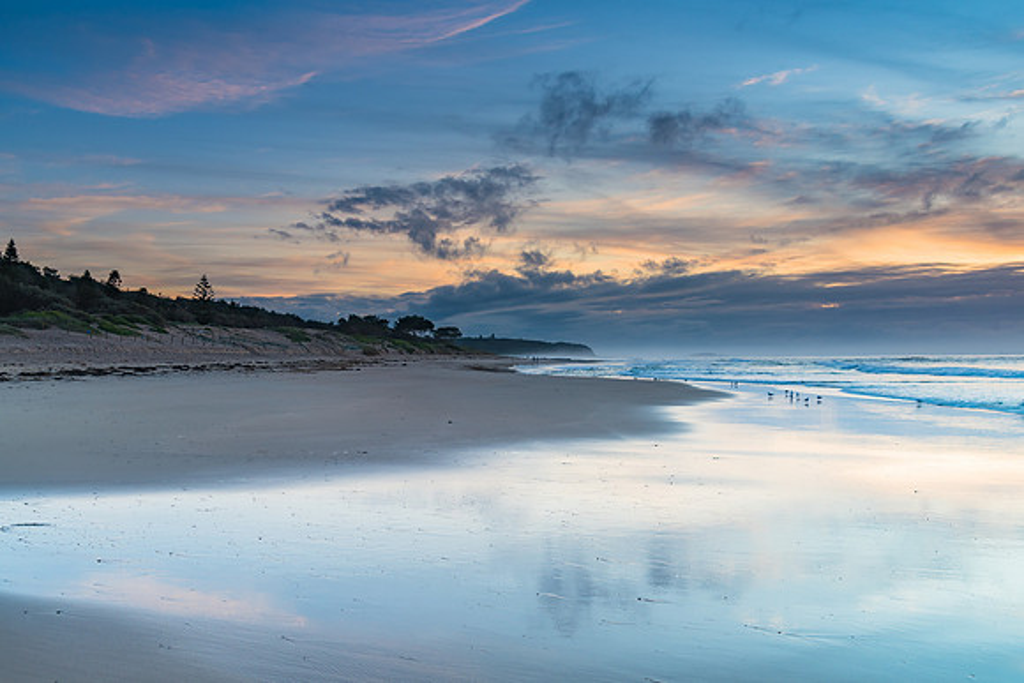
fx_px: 1027
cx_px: 512
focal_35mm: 36
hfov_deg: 53.0
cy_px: 342
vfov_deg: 36.8
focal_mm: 35
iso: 200
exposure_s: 1/13
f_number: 8
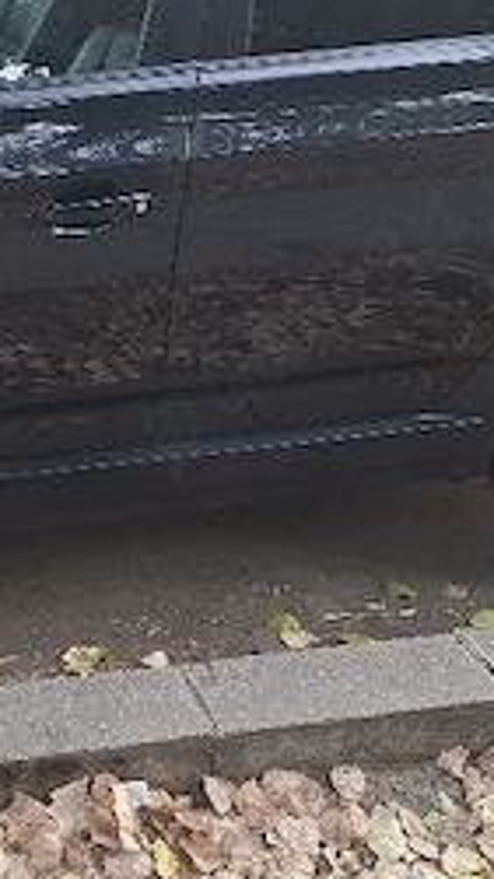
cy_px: 305
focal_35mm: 60
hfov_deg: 19.2
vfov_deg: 34.6
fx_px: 1399
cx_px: -42
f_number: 1.8
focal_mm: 5.54
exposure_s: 1/50
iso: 250
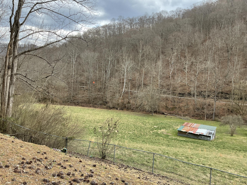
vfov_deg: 48.2
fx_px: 207
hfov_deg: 61.7
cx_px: 124
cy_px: 92
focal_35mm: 29
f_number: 1.8
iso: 16
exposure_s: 1/230
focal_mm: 3
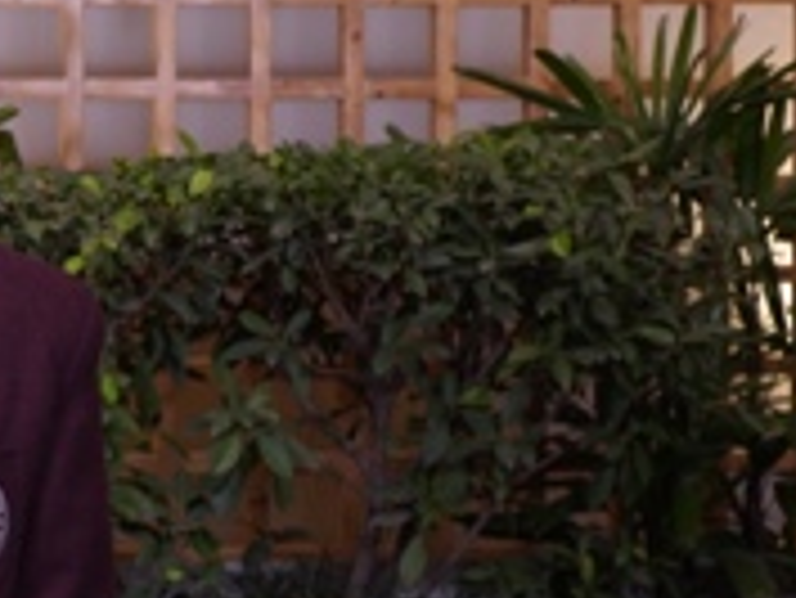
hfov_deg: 16.8
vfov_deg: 13.2
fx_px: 2577
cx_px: -148
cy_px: 250
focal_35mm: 112
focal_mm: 31
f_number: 5
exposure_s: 1/125
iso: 500
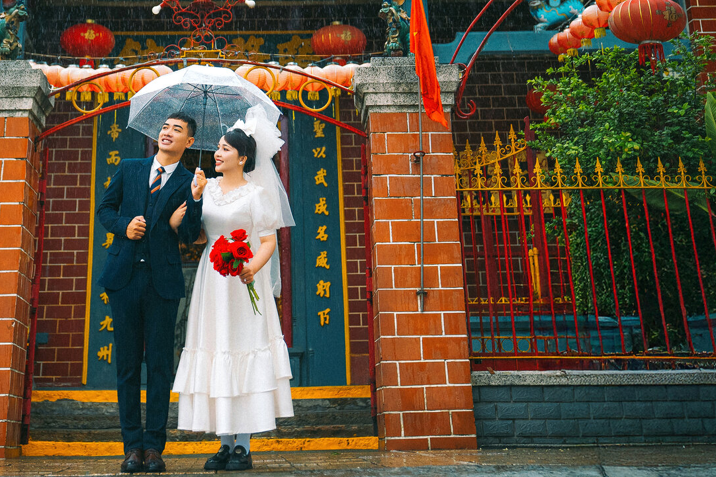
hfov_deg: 28.1
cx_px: 195
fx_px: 1412
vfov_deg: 19.1
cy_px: 151
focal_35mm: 71
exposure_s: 1/250
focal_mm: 48
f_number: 2.8
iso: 1250
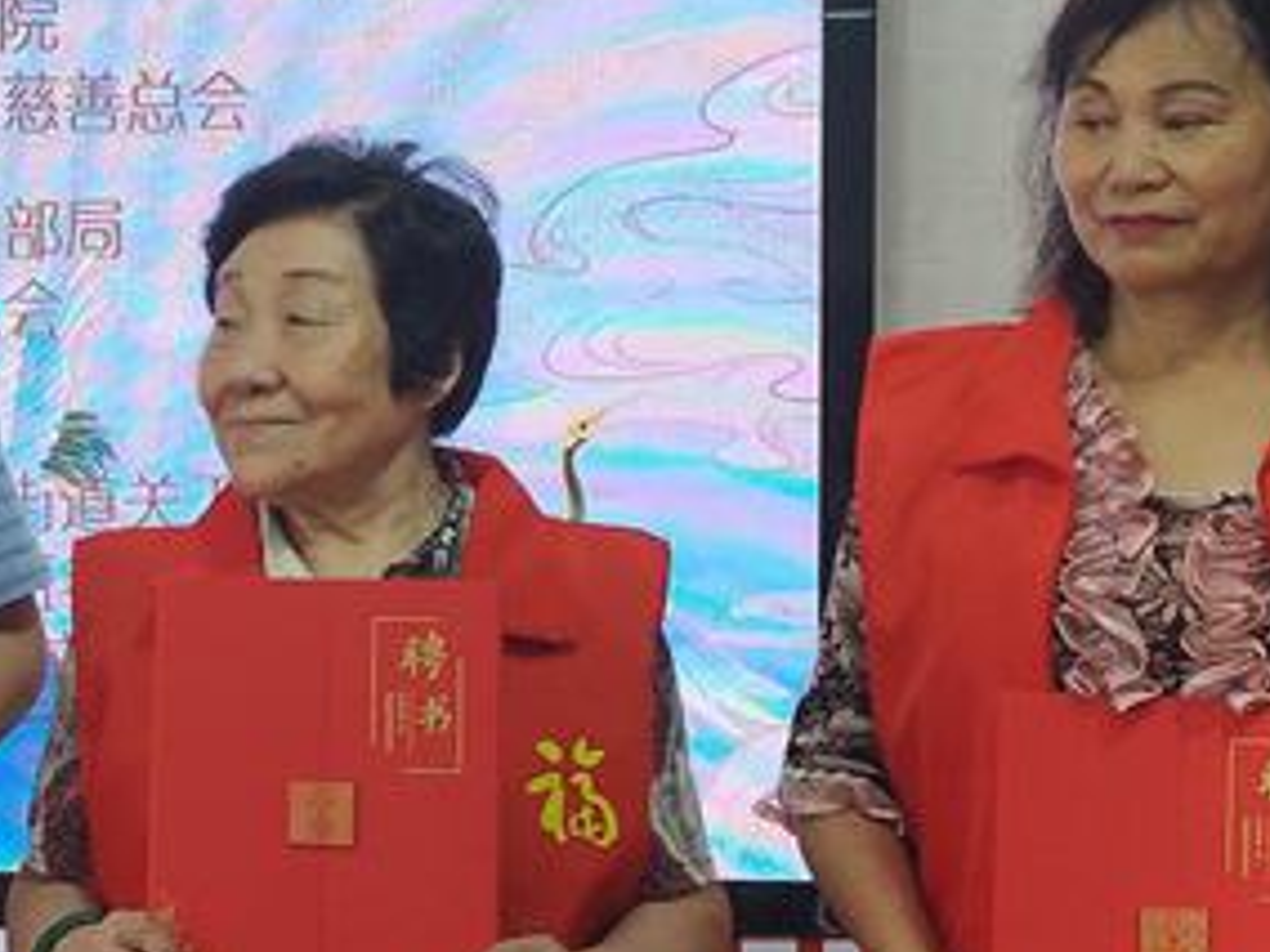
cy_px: 442
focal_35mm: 135
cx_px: -398
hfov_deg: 14.0
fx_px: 4953
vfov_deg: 11.0
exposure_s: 1/50
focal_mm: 6.14
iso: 100
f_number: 1.65
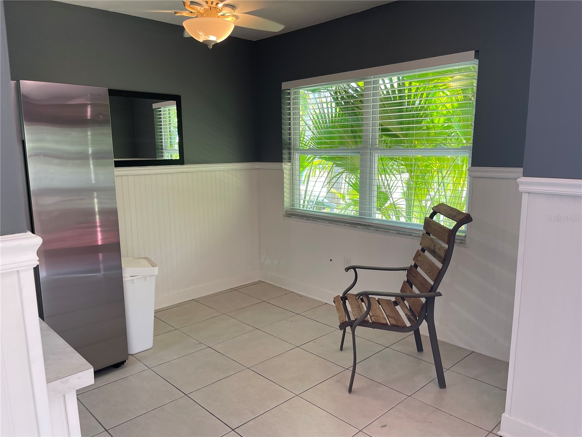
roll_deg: +0.0
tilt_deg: -9.7
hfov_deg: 69.4
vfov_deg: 54.9
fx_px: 420
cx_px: 291
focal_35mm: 25
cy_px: 218
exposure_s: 1/121
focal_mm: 5.1
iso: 125
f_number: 1.6
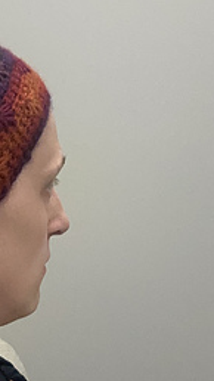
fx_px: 818
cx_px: 46
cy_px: 78
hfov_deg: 14.8
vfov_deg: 25.8
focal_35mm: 81
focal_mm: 2.69
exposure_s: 1/59
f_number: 1.9
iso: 125
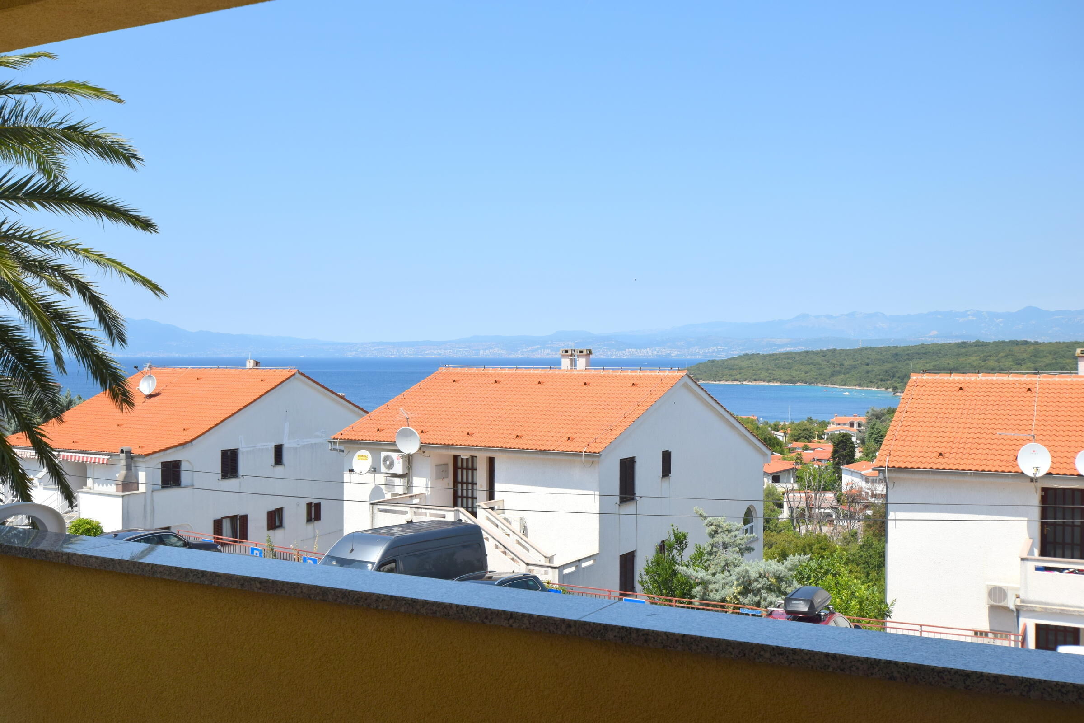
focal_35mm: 36
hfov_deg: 53.1
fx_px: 1084
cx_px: 542
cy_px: 362
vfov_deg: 36.9
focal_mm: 24
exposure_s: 1/400
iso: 200
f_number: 10
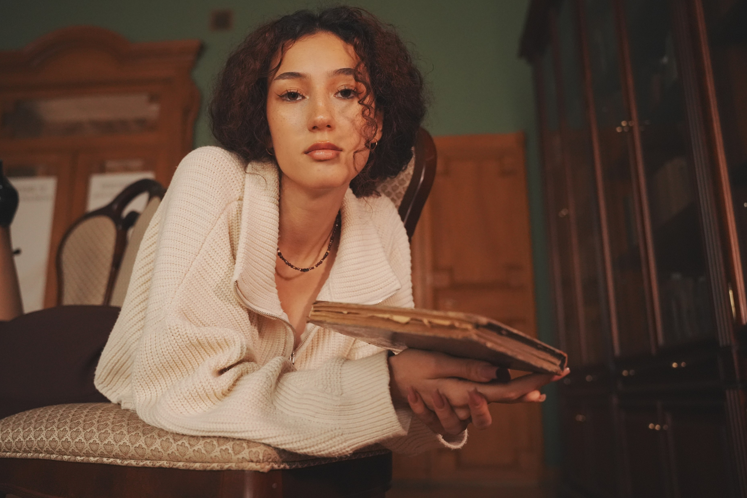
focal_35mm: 32
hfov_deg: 59.2
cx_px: 368
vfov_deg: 41.5
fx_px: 657
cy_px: 253
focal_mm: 28.6
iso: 5000
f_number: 2.8
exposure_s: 1/160
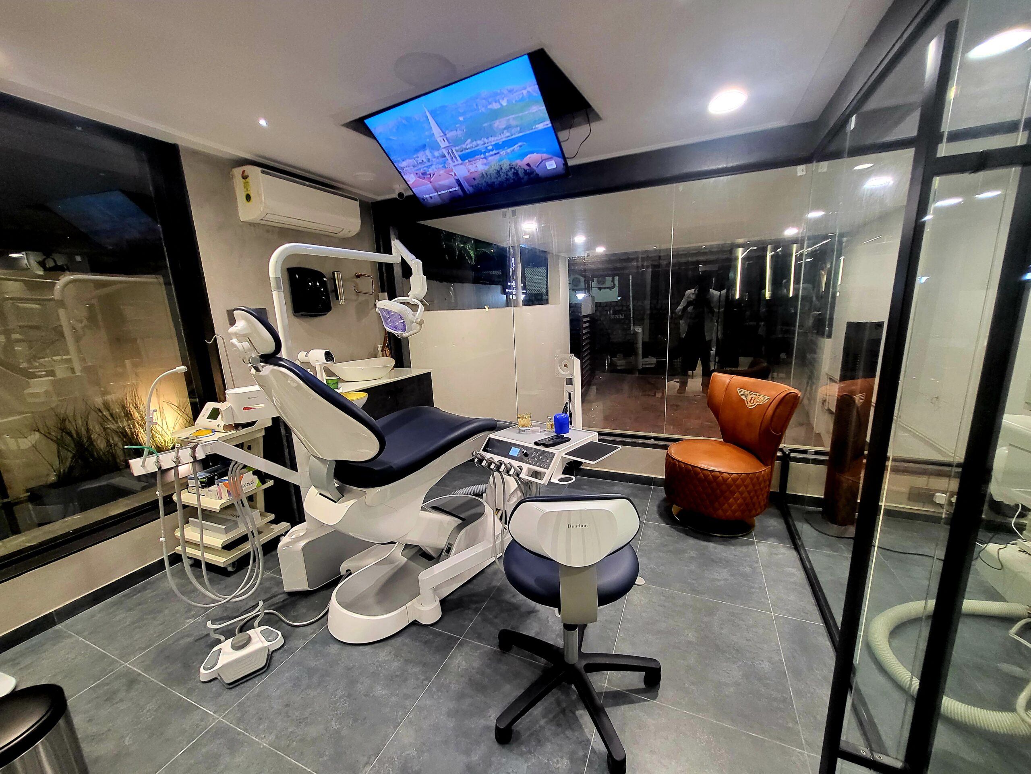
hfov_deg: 106.2
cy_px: 387
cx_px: 516
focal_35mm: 13
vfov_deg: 89.9
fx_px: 387
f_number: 2.2
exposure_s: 1/50
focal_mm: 1.74
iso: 320
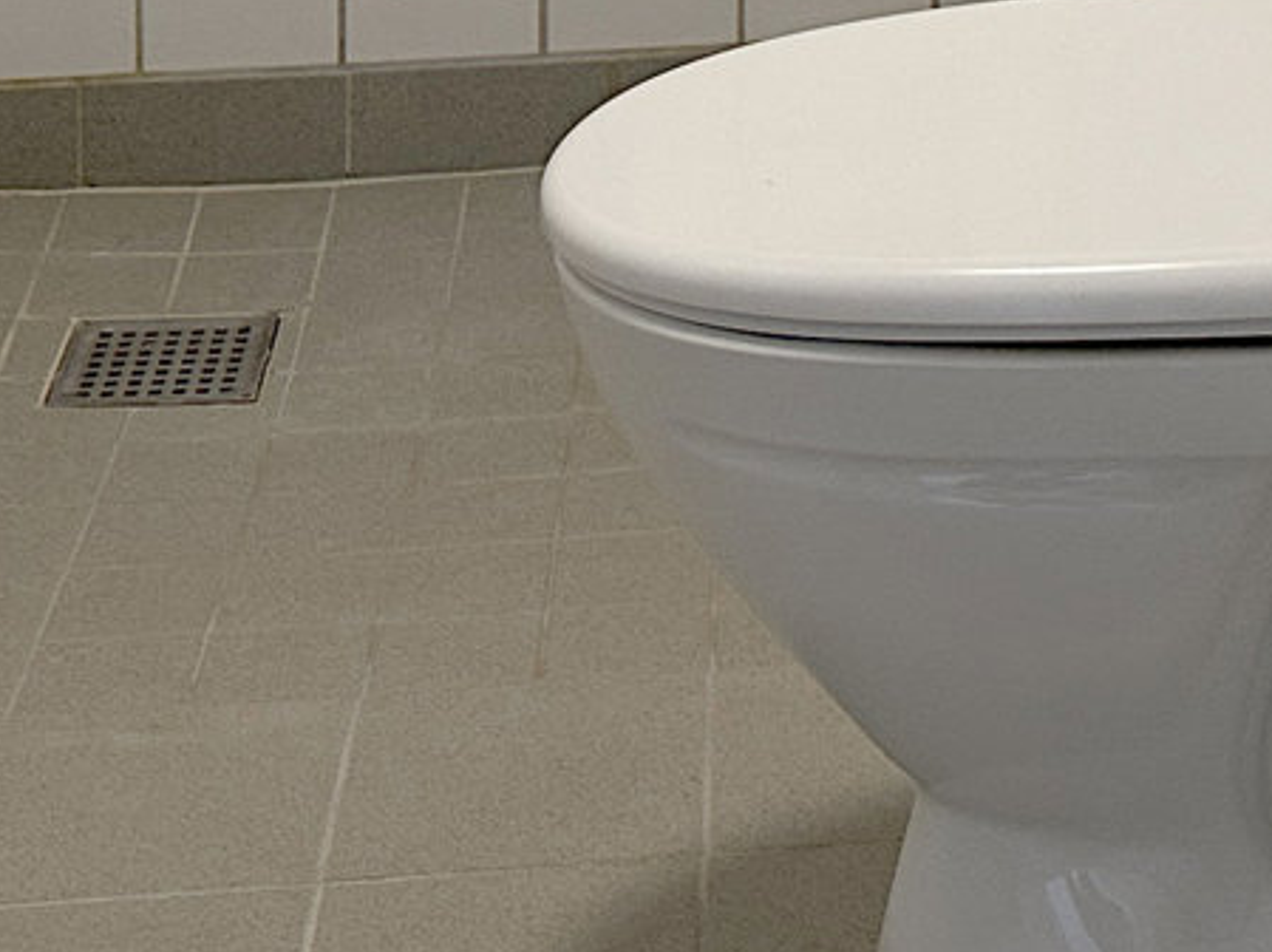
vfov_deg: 11.9
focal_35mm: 107
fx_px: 3929
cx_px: 1269
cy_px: -1108
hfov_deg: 17.9
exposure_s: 1/121
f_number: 1.78
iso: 100
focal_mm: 6.86
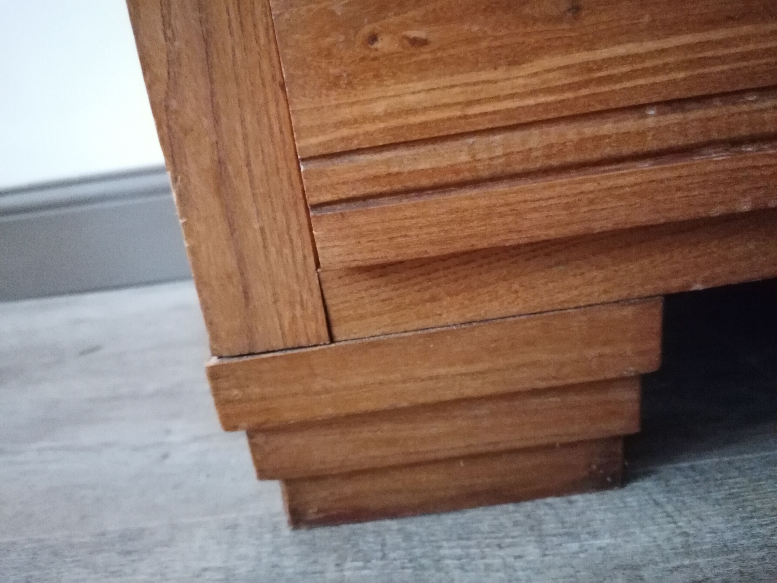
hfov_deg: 65.3
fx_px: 606
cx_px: 388
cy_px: 292
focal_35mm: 27
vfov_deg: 51.4
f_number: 1.8
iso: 6400
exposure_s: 1/13.3
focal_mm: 4.75
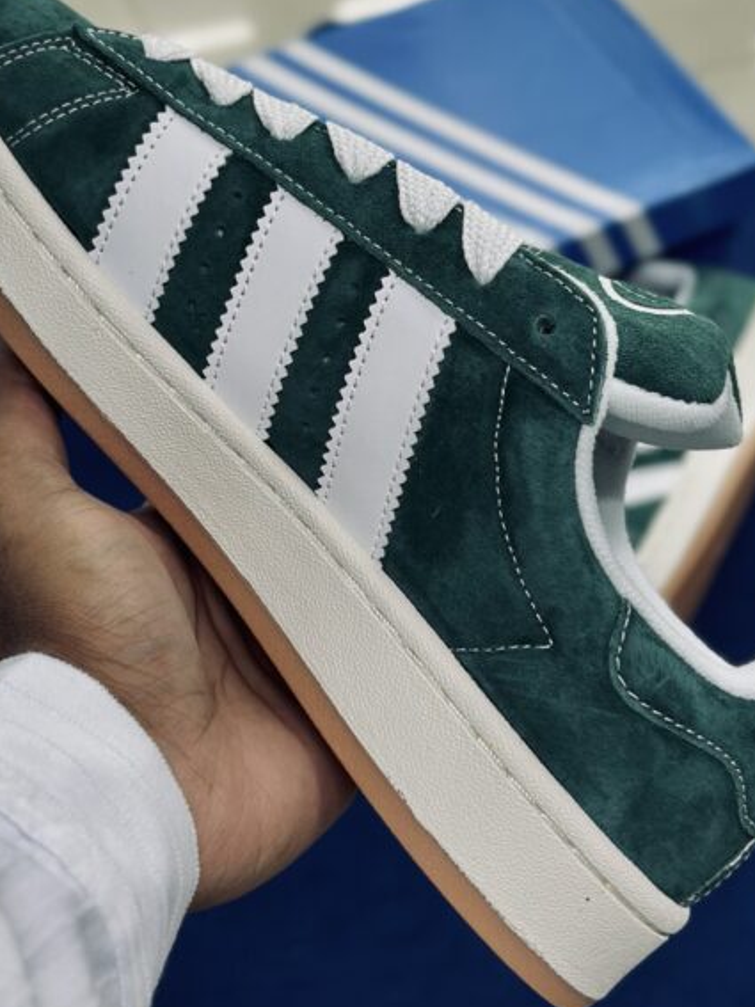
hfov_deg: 18.6
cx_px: 323
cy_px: 441
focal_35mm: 79
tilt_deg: -51.7
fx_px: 2298
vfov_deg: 24.7
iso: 64
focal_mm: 6.86
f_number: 1.78
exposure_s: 1/126
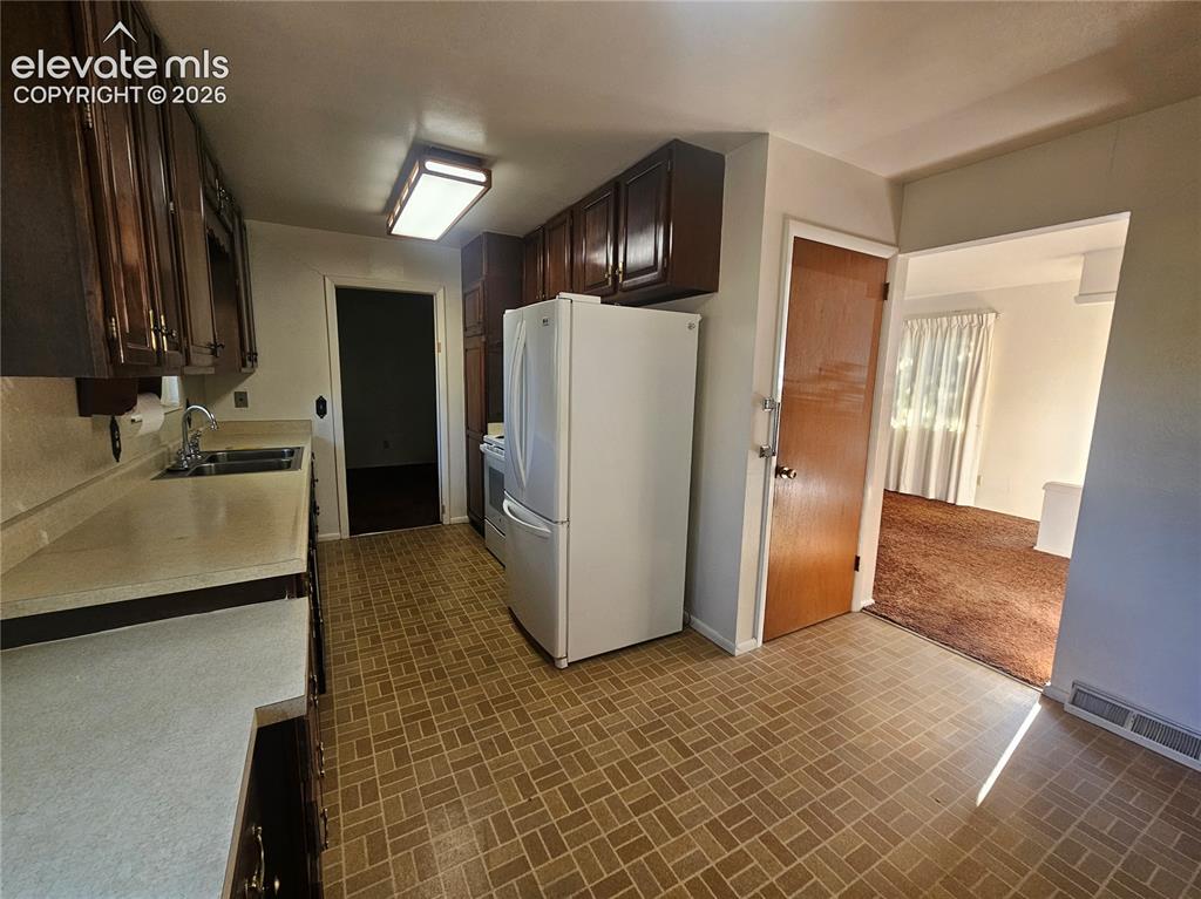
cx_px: 600
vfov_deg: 89.9
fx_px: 451
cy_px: 450
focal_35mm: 13
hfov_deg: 106.2
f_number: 2.2
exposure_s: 1/60
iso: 160
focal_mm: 2.2
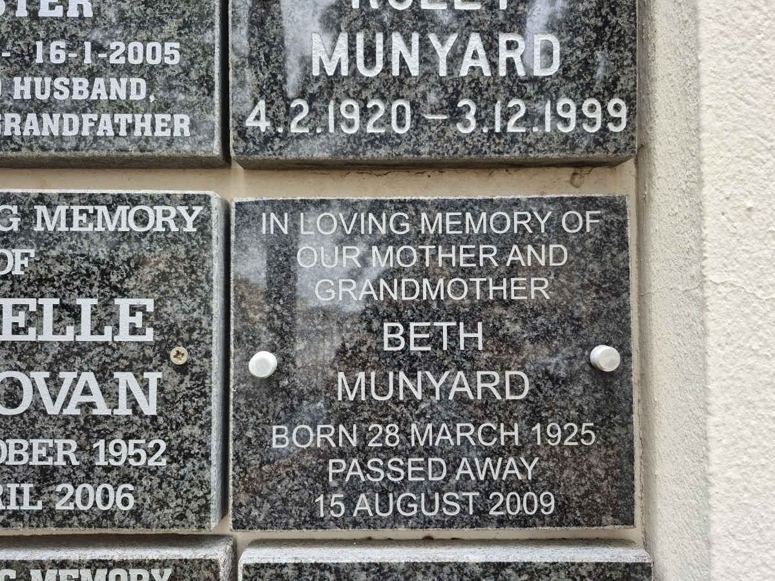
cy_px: 290
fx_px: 515
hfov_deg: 73.9
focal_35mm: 23
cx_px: 388
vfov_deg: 58.9
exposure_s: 1/180
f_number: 1.8
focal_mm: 5.4
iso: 50
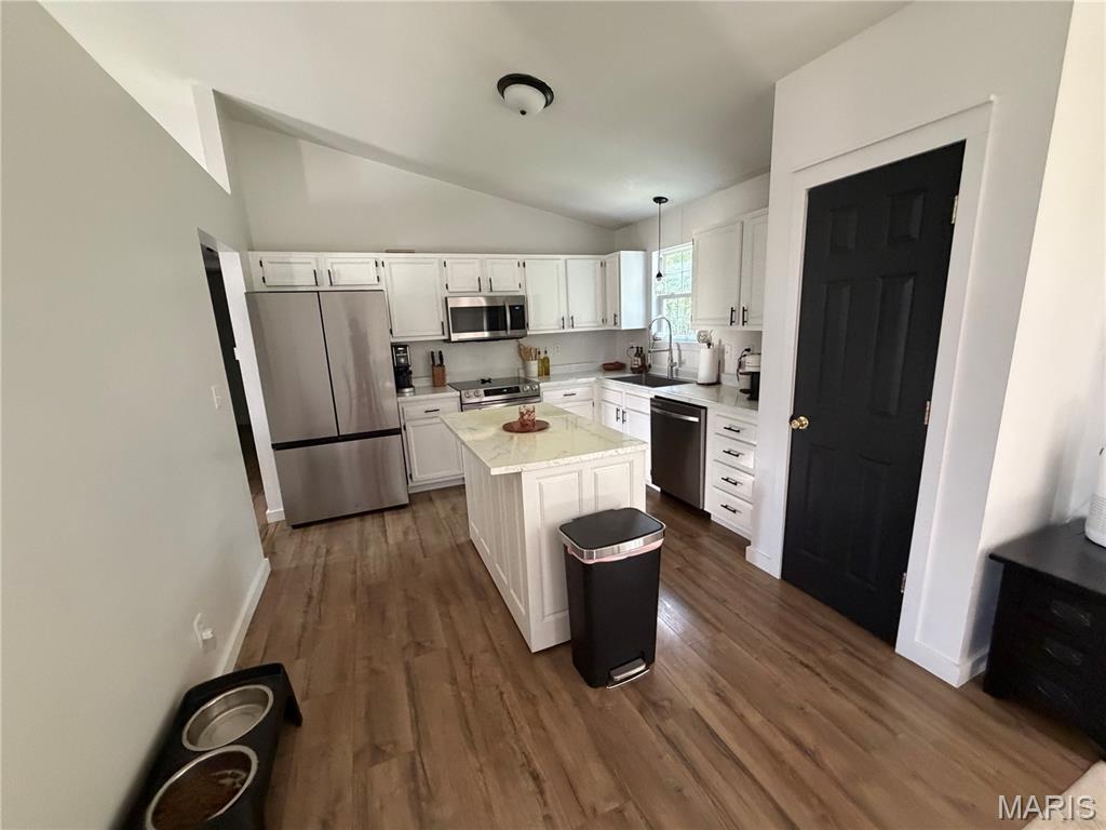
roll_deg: +3.2
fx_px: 447
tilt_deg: -12.1
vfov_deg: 85.7
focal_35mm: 14
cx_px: 553
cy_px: 415
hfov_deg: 102.1
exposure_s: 1/60
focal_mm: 2.22
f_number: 2.2
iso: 500
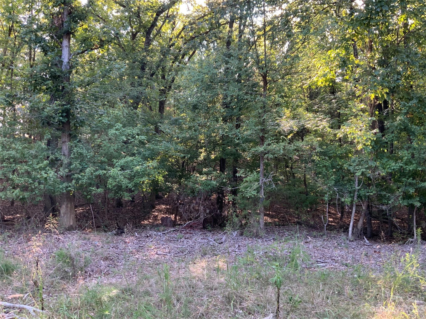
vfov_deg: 48.2
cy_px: 160
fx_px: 357
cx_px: 213
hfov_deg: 61.7
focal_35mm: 29
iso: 64
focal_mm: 3
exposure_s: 1/120
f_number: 1.8
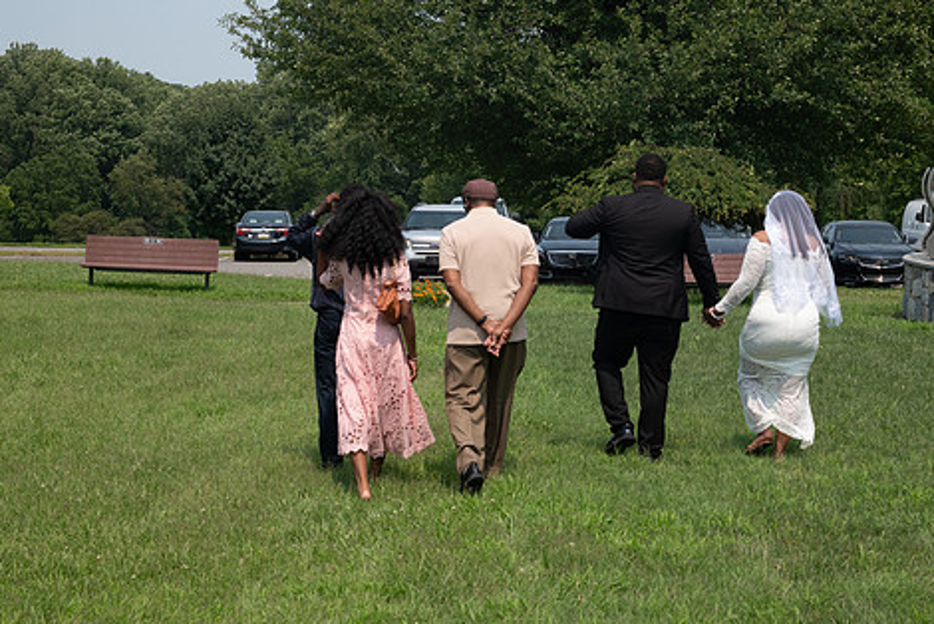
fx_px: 2336
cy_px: 271
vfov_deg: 15.2
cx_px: 541
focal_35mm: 90
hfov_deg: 22.6
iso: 800
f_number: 6.3
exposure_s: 1/400
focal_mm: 70
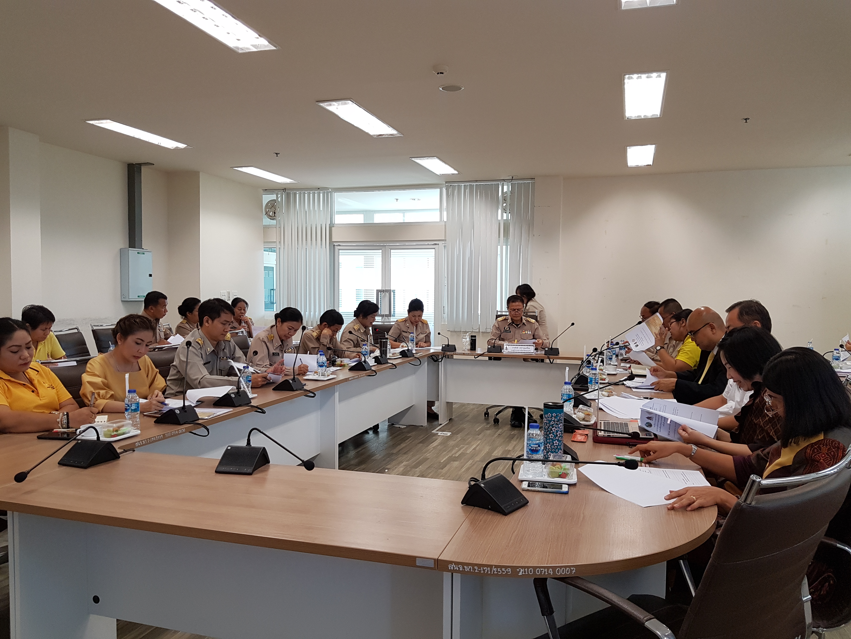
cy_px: 320
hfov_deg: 67.3
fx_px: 639
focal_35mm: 26
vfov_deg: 53.1
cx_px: 426
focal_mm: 4.2
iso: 100
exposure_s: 1/100
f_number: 1.7
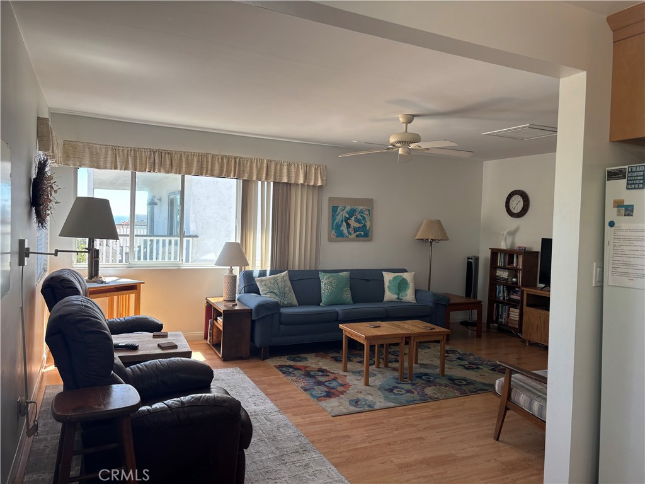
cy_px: 242
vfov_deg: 53.1
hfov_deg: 67.3
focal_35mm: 26
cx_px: 322
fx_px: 484
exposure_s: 1/158
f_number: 1.6
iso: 40
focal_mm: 5.96
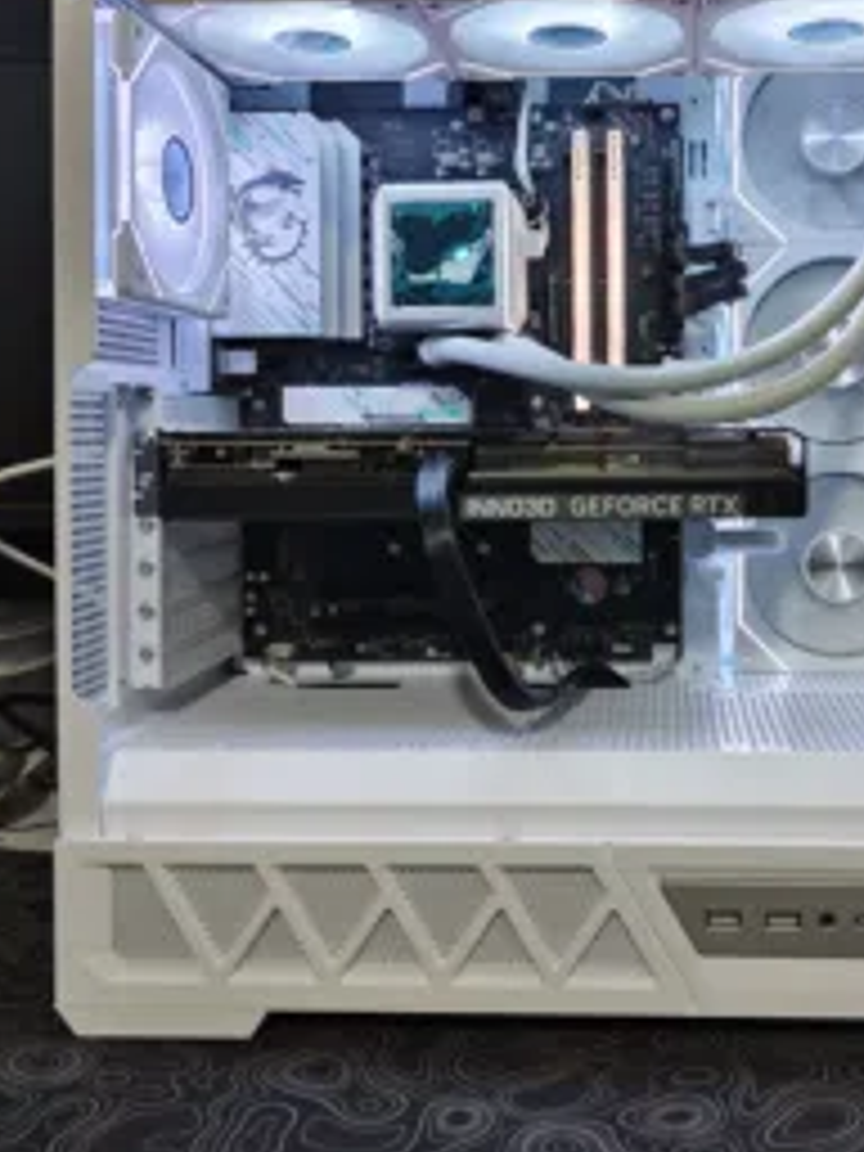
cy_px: 436
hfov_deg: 39.0
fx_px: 1198
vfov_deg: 50.9
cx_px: 603
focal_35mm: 36
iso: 697
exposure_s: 1/100
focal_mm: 5.56
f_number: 1.88
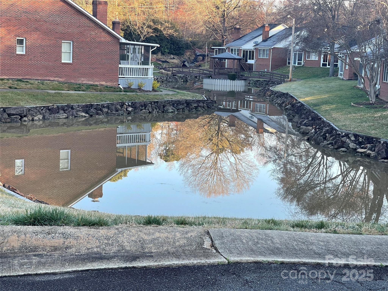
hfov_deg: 30.3
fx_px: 717
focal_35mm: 64
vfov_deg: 22.9
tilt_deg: -8.5
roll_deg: -2.4
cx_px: 194
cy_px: 146
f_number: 2.2
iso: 25
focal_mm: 7.5
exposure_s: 1/99
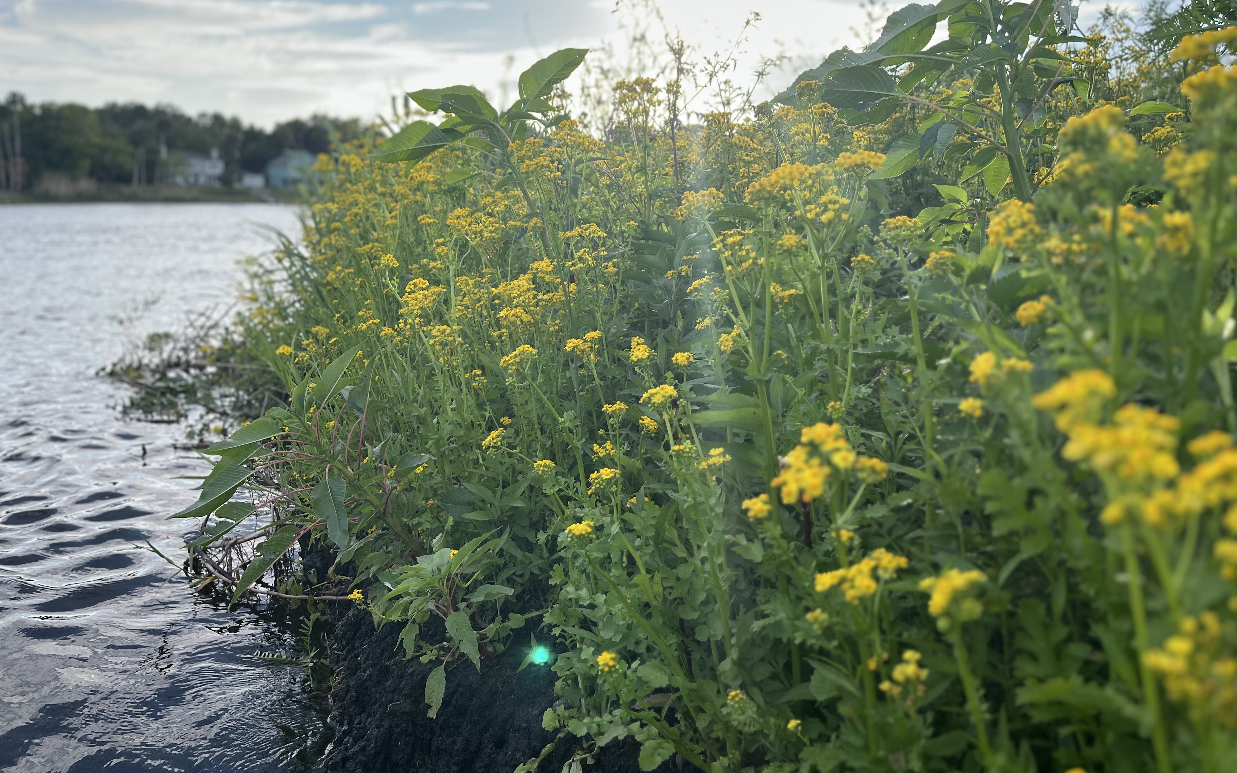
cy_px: 312
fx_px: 944
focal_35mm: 28
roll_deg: -0.4
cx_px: 620
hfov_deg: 66.5
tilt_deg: -6.7
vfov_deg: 44.3
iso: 50
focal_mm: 5.1
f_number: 1.6
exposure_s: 1/967
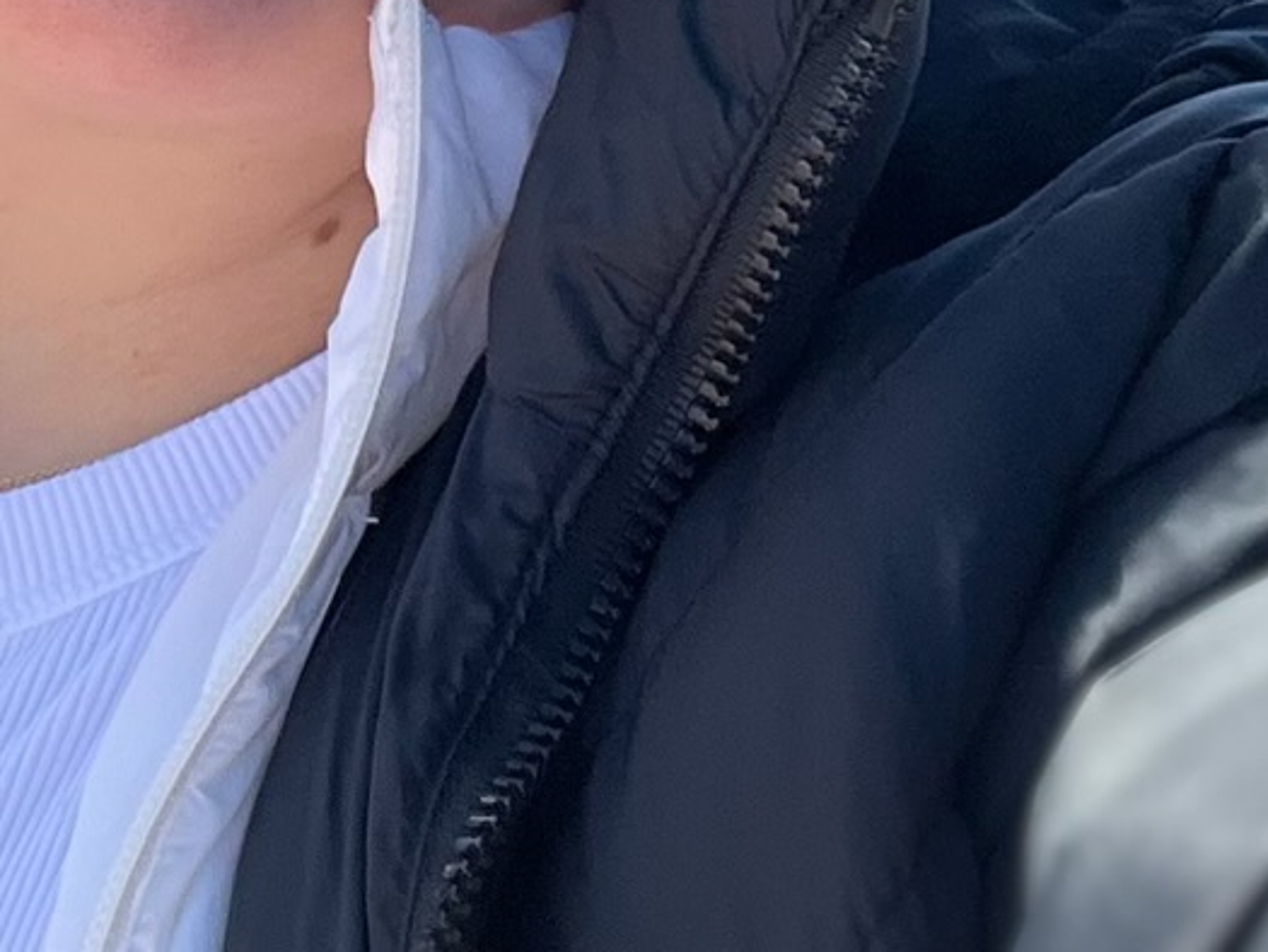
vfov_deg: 11.7
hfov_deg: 16.4
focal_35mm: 117
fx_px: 4287
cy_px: -768
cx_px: -39
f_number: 2.2
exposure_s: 1/273
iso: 32
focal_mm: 2.71
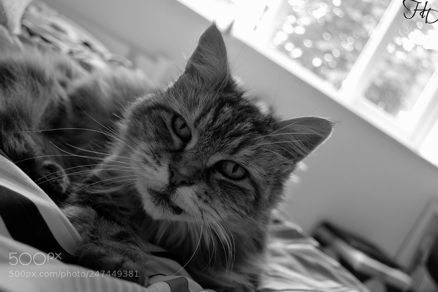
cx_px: 217
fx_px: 450
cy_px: 146
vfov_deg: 35.9
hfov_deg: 51.9
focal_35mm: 37
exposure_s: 1/60
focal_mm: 24
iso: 500
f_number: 3.8
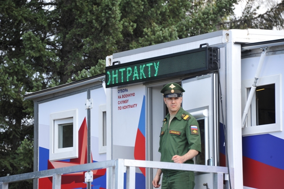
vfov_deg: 5.5
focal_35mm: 250
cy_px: 94
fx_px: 1971
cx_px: 142
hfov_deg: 8.2
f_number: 8
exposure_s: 1/160
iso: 250
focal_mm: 250
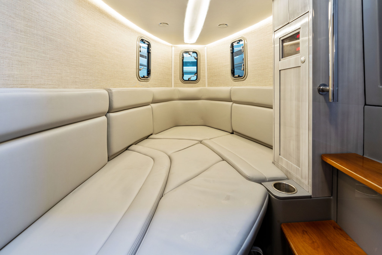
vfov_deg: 73.7
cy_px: 128
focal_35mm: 16
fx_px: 170
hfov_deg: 96.7
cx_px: 191
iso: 200
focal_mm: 16
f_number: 4.5
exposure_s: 1/8
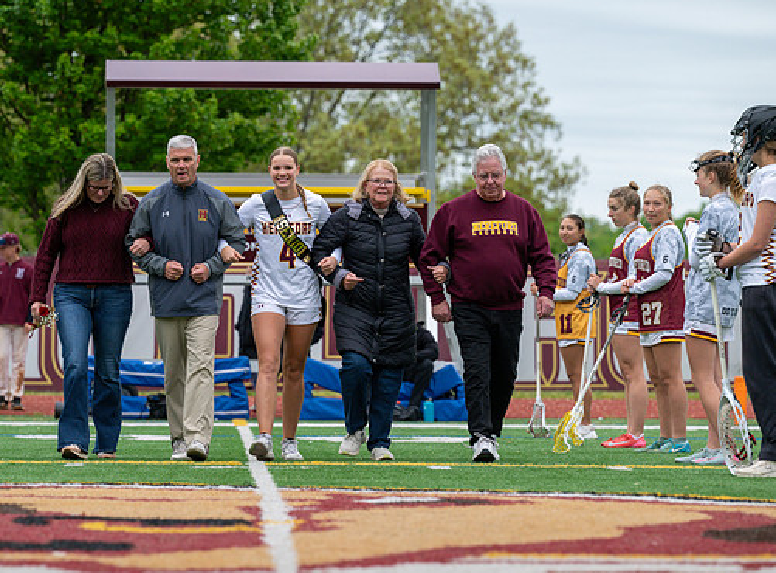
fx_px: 4838
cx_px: 338
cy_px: 259
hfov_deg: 9.2
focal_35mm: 217
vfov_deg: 6.8
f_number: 5
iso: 900
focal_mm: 175
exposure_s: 1/800
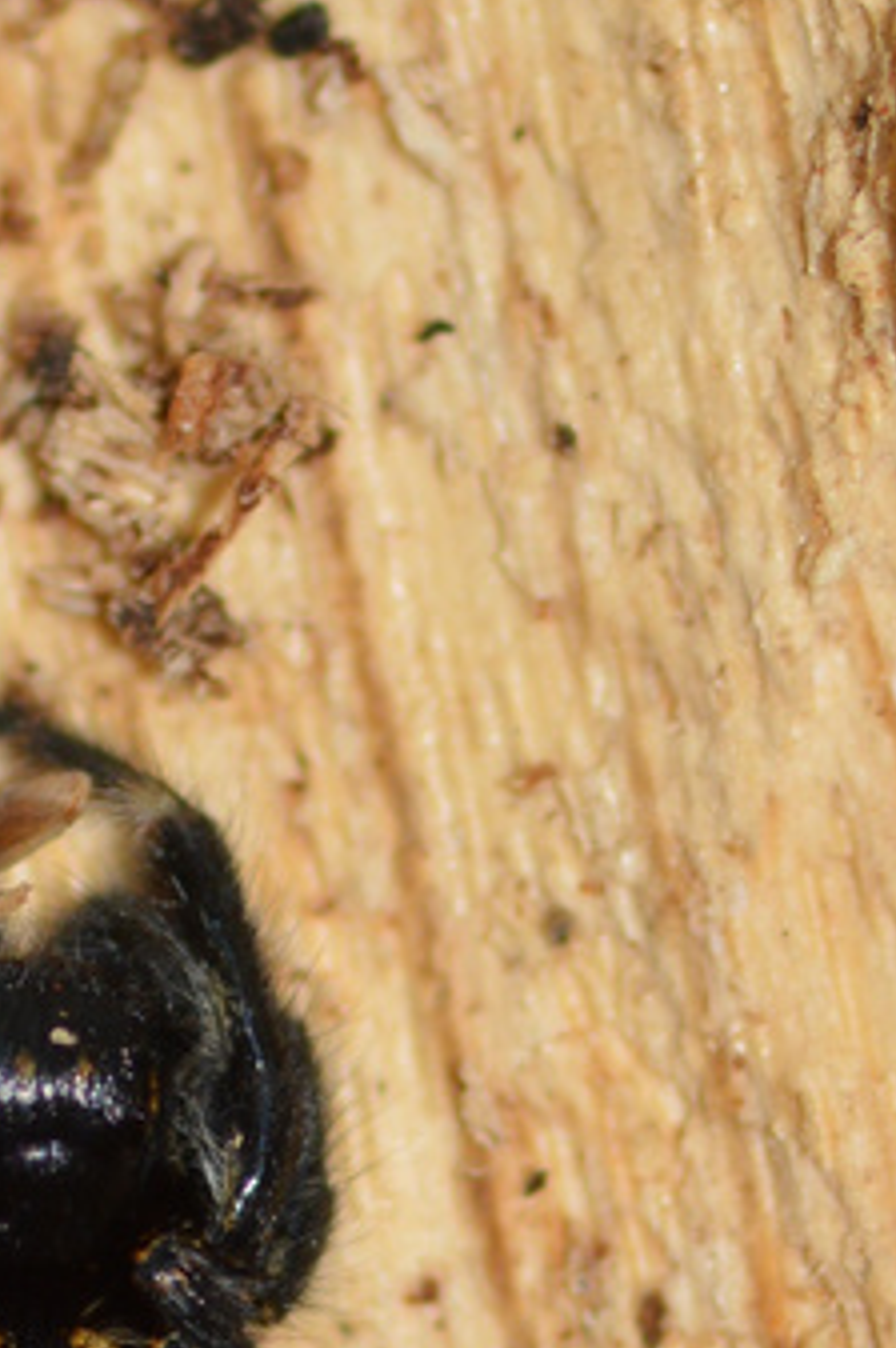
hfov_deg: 4.8
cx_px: 60
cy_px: 1224
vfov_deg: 7.2
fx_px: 10661
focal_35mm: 285
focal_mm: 100
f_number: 9
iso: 100
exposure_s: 1/200
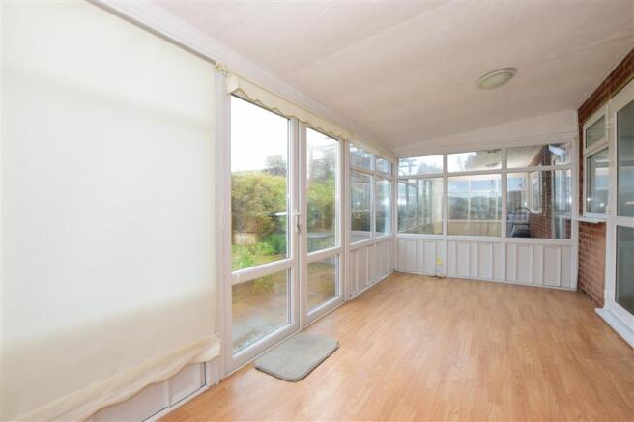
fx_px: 264
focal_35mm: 15
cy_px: 211
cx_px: 317
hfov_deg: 100.4
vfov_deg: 77.3
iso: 400
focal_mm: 10
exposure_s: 1/4
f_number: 7.1
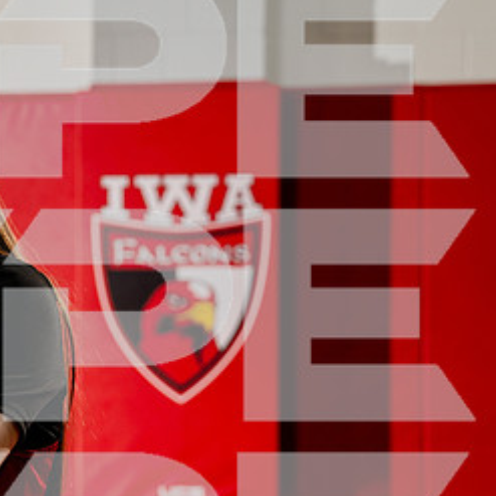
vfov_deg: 12.0
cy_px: 316
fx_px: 2351
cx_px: -36
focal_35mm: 145
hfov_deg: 11.9
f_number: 5.6
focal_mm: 70
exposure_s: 1/250
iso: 400
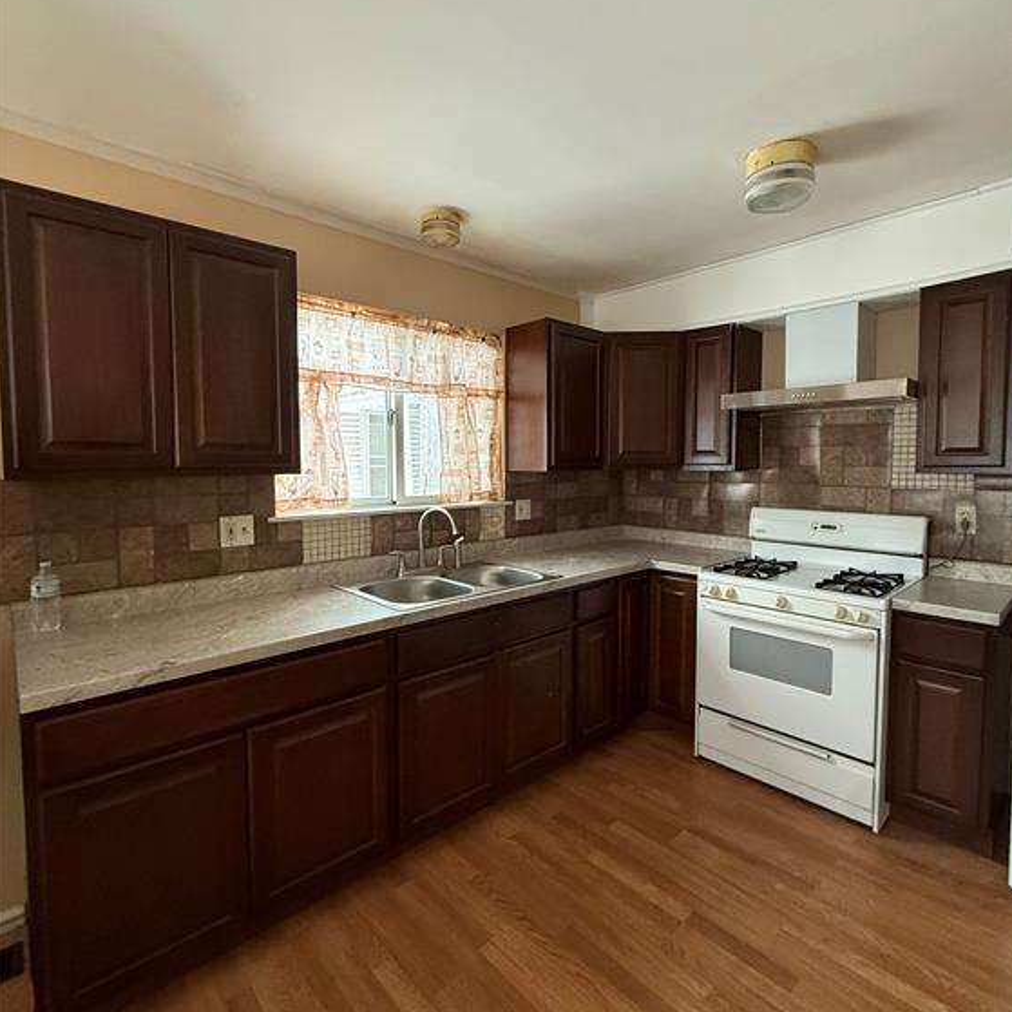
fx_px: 562
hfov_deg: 84.0
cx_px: 516
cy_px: 494
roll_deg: -0.2
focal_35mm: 17
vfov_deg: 84.0
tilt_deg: -2.8
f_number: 2.2
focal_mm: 2.22
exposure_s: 1/60
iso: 400
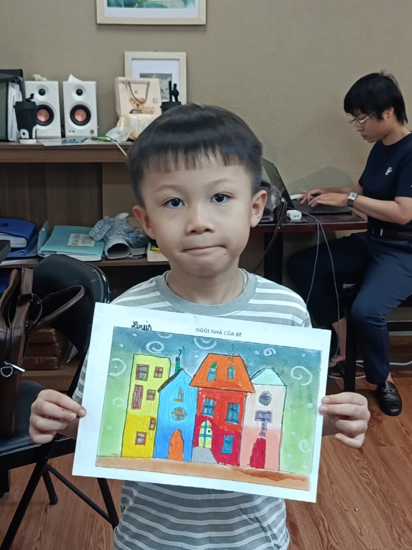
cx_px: 206
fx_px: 777
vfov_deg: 38.9
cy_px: 275
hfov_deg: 29.7
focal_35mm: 49
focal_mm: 5.24
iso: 447
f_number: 1.7
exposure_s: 1/100
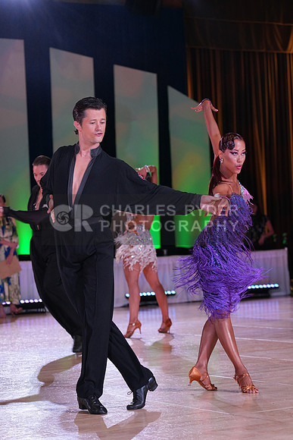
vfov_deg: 20.2
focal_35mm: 101
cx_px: 146
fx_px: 1232
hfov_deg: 13.6
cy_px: 220
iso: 2000
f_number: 4.5
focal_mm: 101
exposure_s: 1/250
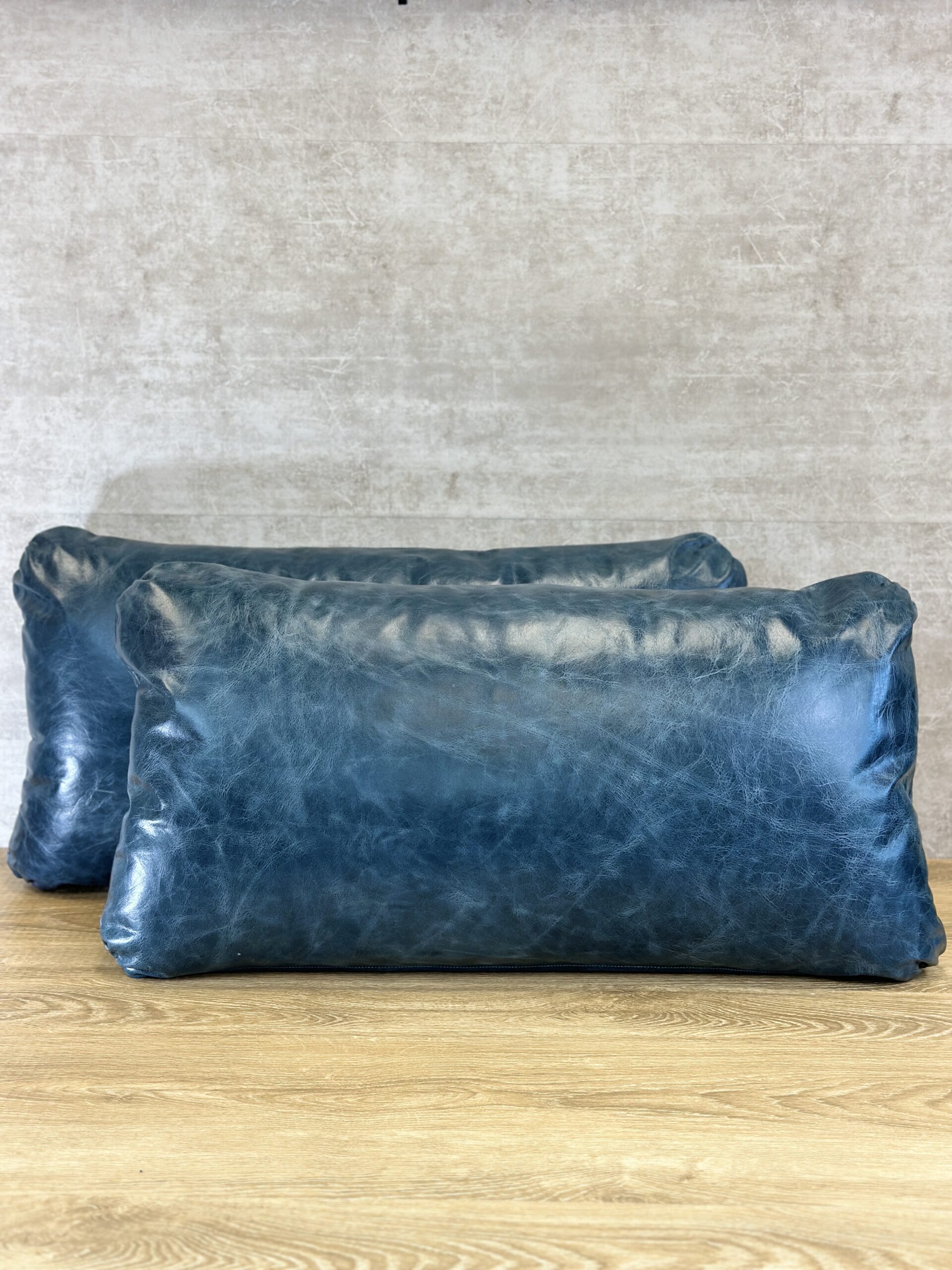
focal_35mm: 48
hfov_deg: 30.3
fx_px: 1760
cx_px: 476
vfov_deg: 39.7
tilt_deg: -11.2
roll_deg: -0.4
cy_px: 635
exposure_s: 1/120
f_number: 1.78
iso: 100
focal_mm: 6.86
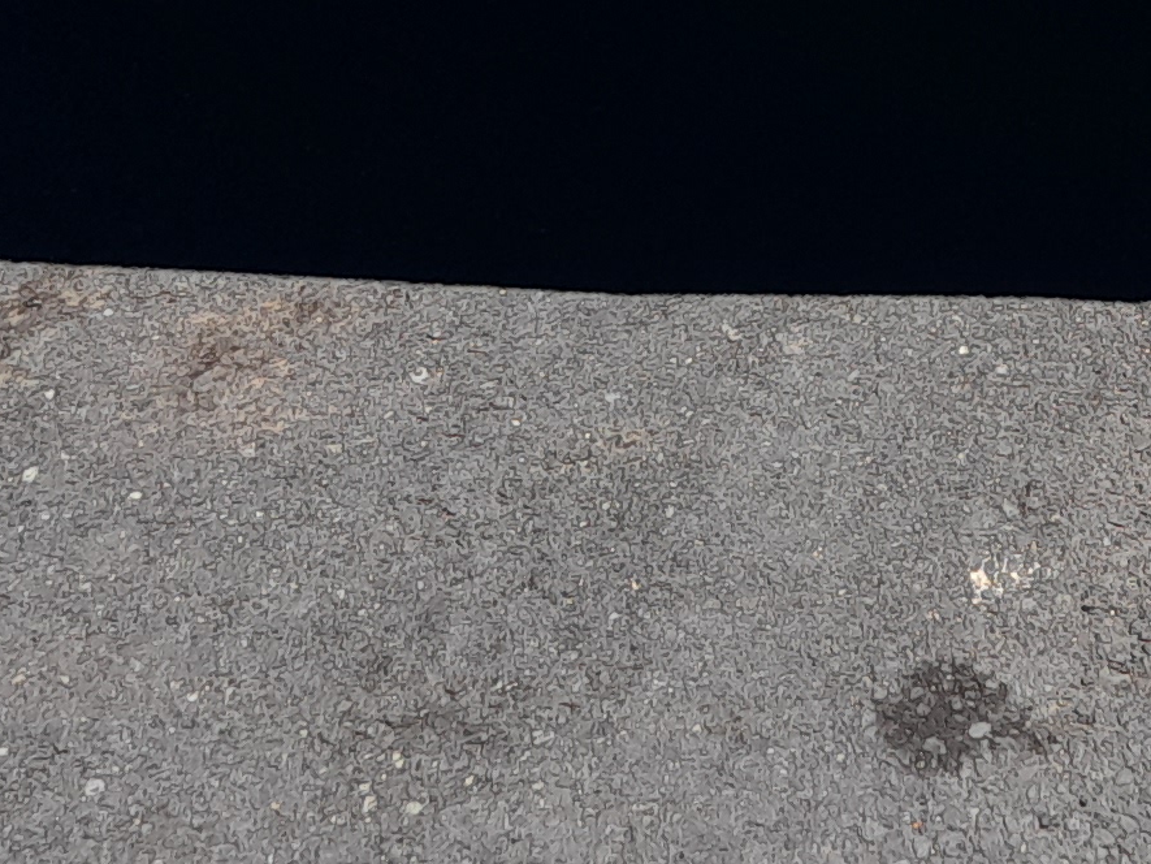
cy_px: -515
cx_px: 1277
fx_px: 3758
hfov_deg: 16.8
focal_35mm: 113
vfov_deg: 12.3
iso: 20
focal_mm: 4.6
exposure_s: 1/681
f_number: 2
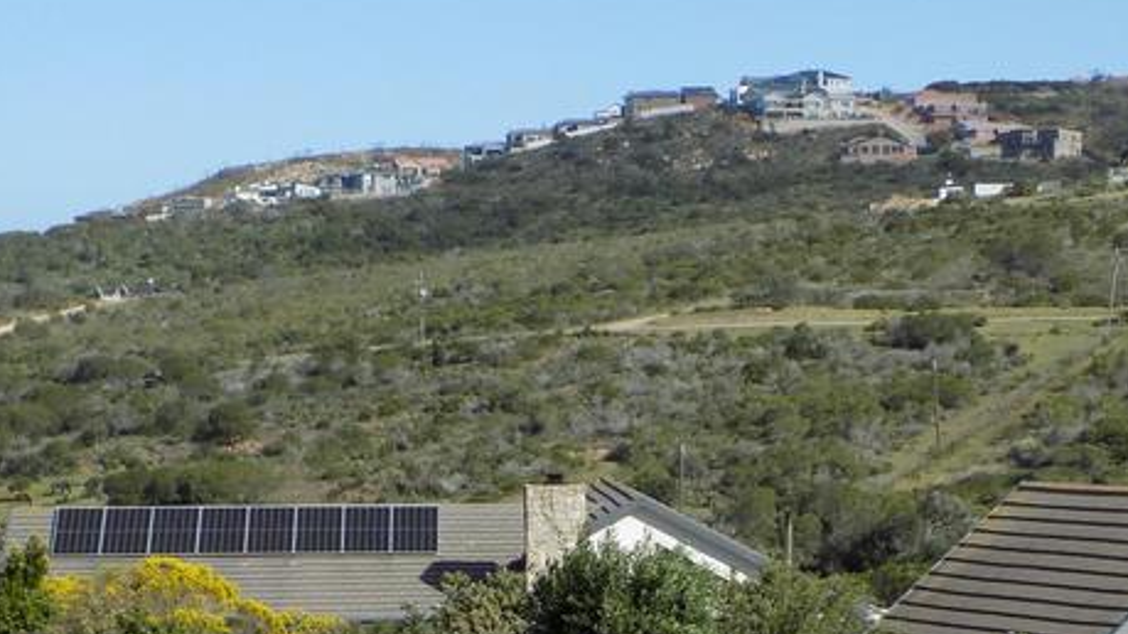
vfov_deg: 9.0
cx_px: 499
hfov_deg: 16.1
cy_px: 700
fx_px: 3977
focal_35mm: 133
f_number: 4.2
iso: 80
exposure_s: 1/500
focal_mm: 12.5
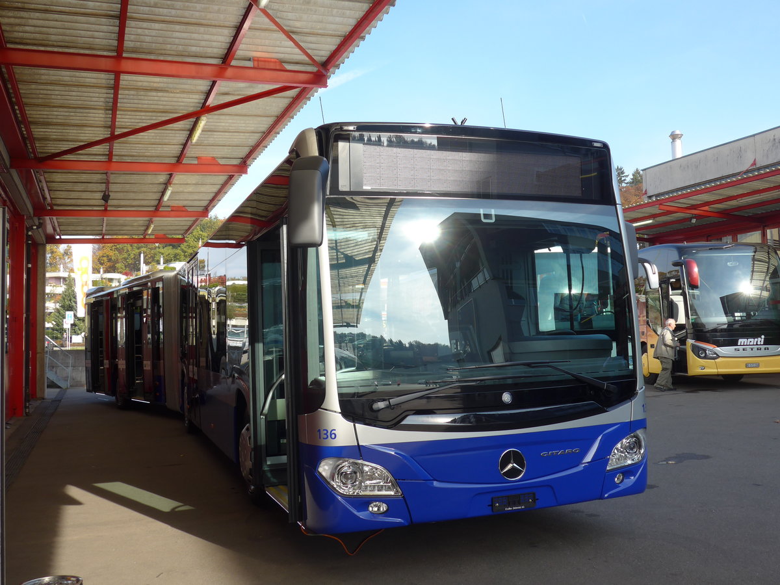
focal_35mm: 34
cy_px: 292
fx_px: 766
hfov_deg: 54.0
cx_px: 390
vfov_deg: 41.8
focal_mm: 7
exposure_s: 1/400
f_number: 2.8
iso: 80
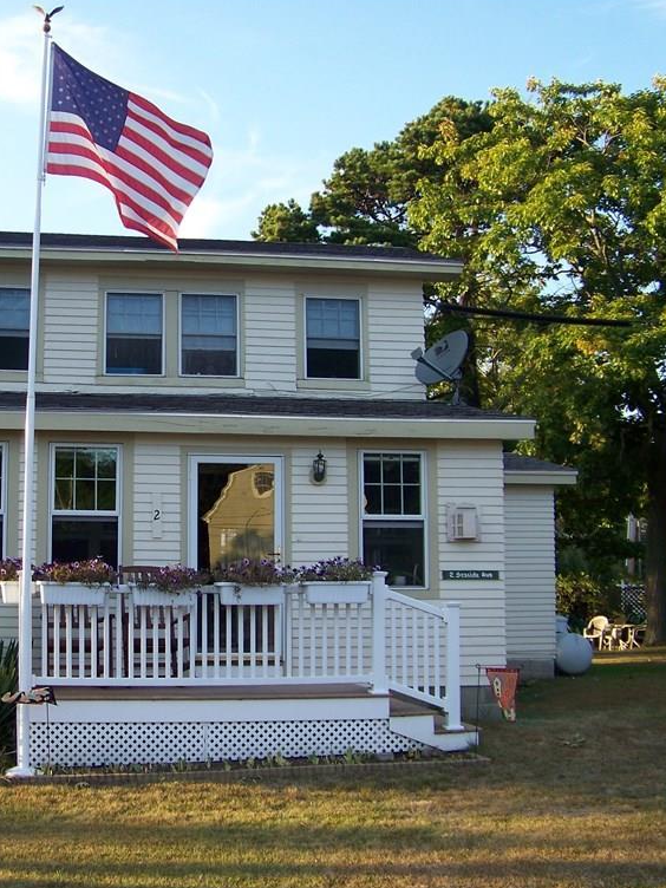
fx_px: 1257
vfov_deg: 38.9
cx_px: 129
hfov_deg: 29.0
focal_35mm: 49
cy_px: 443
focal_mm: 5.85
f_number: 2.8
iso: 64
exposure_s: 1/160
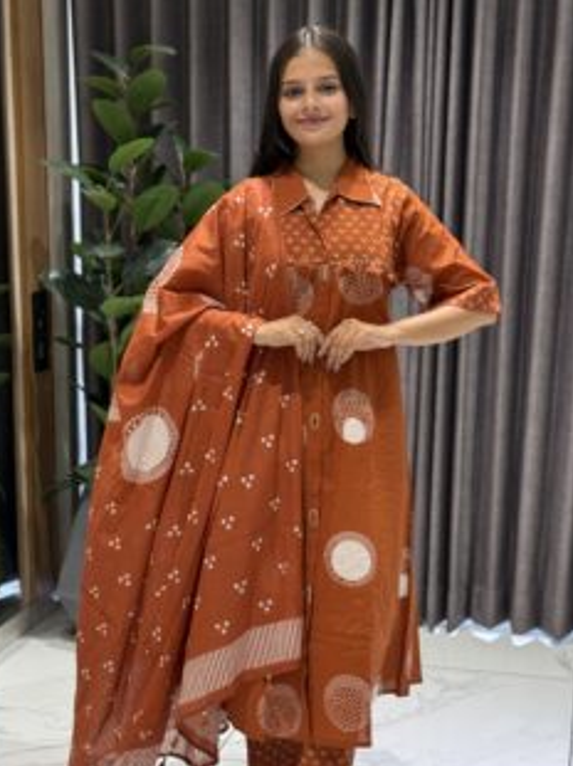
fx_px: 1370
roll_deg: -1.2
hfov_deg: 23.6
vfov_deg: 31.1
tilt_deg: -12.2
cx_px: 277
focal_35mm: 62
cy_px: 472
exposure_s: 1/50
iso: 100
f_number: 1.78
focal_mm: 6.76
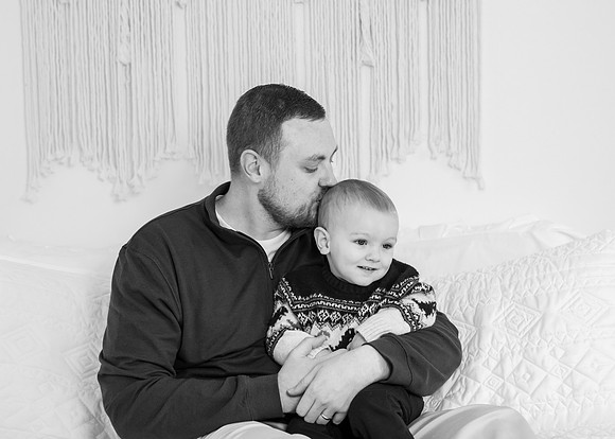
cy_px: 206
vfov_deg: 20.2
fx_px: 1230
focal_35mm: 70
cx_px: 311
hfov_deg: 28.1
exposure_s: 1/320
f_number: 4
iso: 2500
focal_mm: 63
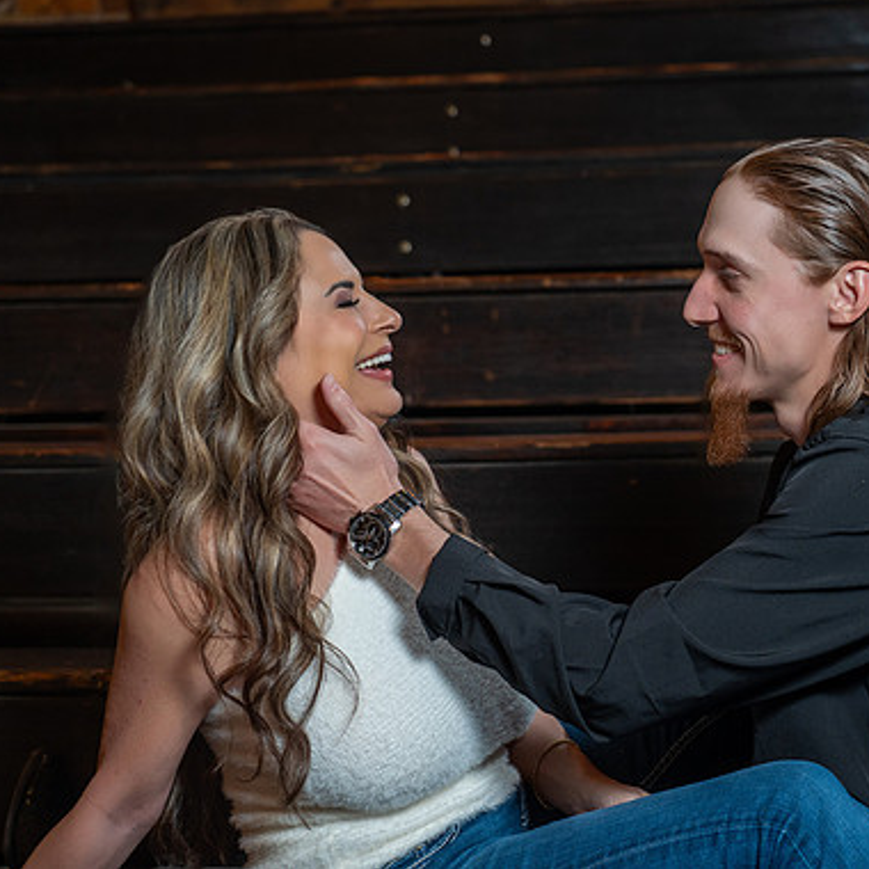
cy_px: 429
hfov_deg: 24.5
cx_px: 595
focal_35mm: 70
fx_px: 1988
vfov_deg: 24.7
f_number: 4
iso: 800
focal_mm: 54
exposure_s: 1/60
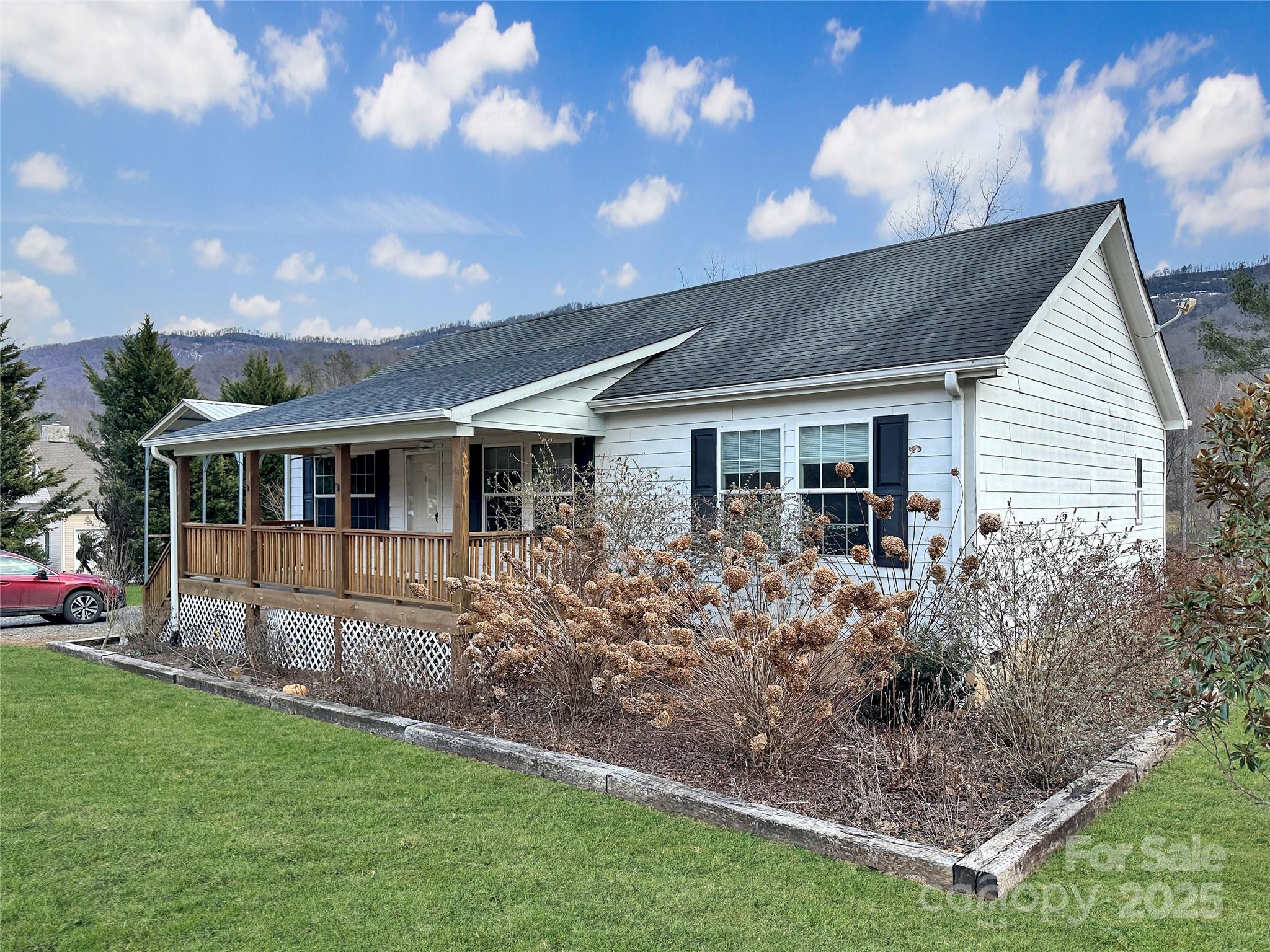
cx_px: 635
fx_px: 881
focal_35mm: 24
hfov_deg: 71.6
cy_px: 476
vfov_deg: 56.8
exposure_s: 1/1072
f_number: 1.78
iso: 80
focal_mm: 6.86
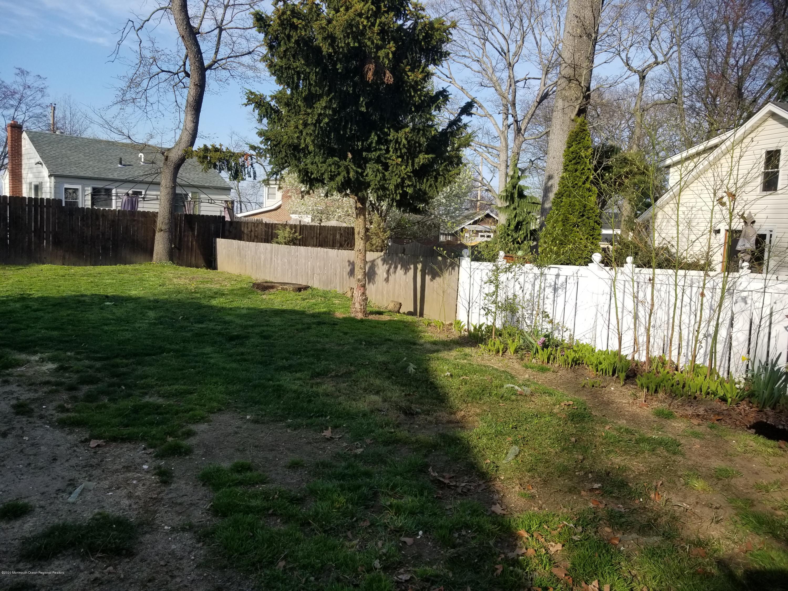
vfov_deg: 53.1
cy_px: 296
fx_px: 592
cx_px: 394
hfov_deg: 67.3
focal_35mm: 26
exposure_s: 1/1652
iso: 50
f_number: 1.7
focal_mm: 4.25
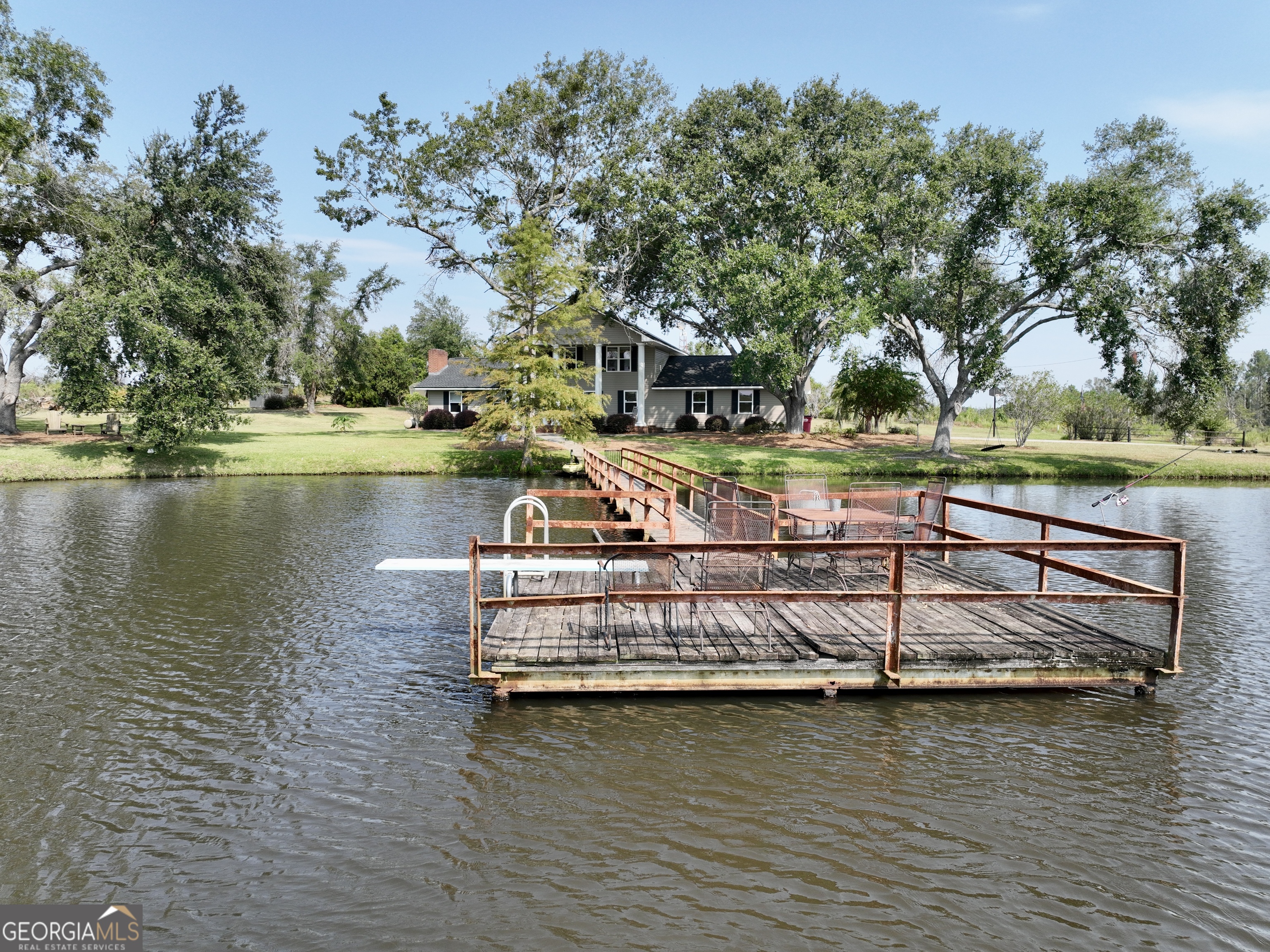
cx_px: 635
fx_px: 880
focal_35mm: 24
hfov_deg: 71.6
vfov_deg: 56.8
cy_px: 476
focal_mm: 12.29
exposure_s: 1/1250
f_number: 2.8
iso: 120
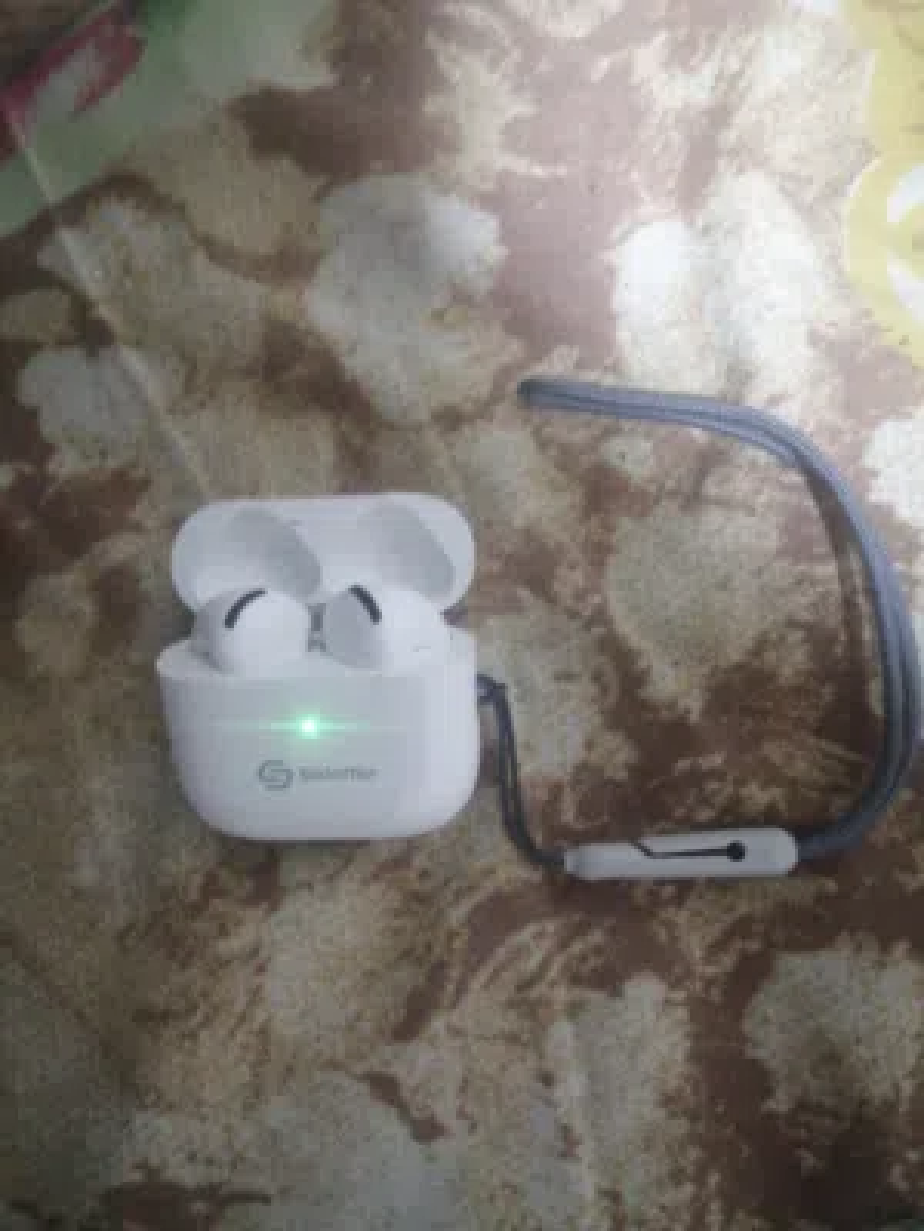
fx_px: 961
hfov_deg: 51.4
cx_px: 462
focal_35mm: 27
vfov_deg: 65.3
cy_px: 616
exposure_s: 1/14.3
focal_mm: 3.88
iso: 1000
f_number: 1.8
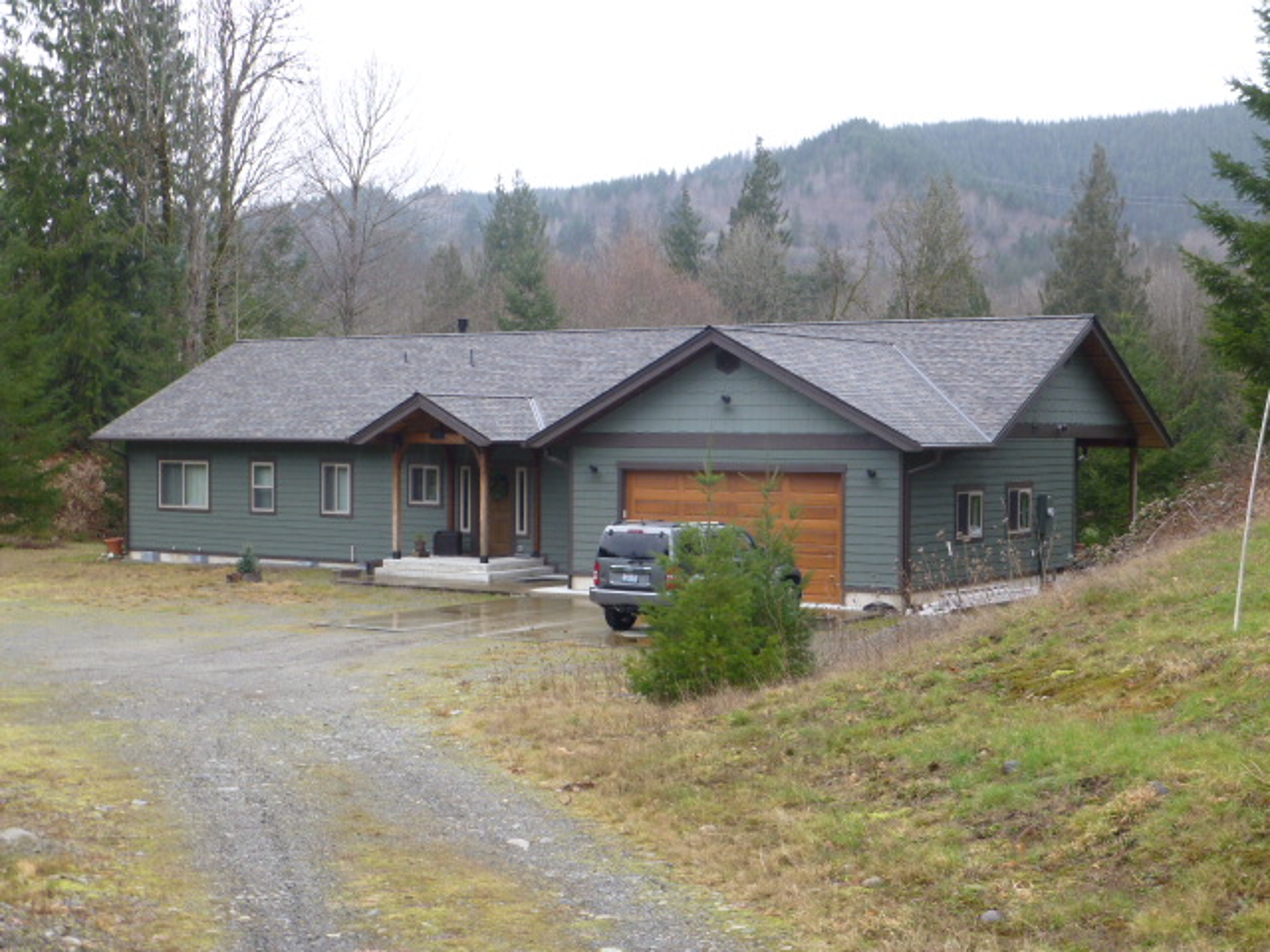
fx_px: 1981
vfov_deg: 27.0
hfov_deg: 35.5
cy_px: 476
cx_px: 635
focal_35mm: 54
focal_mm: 9.7
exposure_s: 1/60
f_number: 4.6
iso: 125
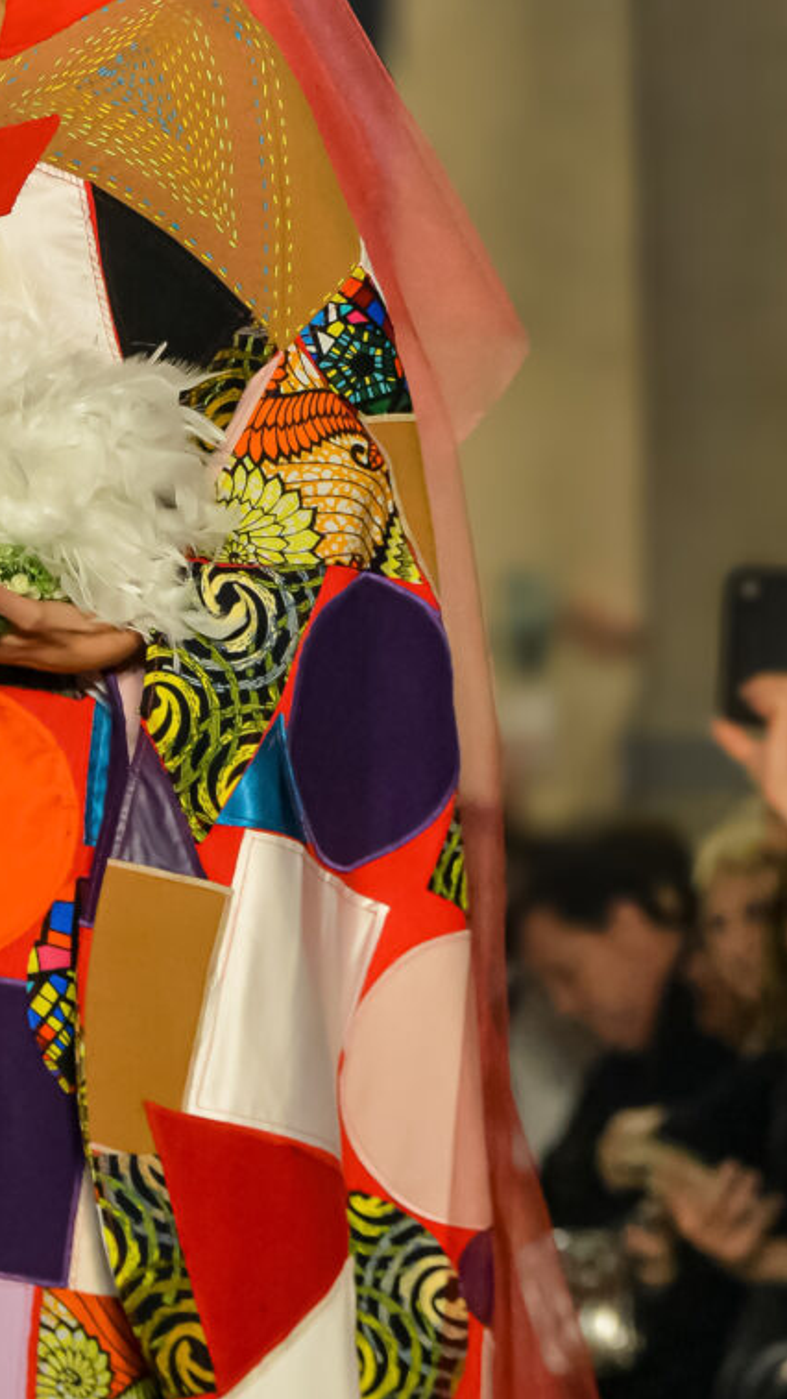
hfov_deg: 3.3
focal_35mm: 372
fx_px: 13796
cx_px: 212
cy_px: 233
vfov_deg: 5.8
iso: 2500
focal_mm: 105
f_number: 4.5
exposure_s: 1/500
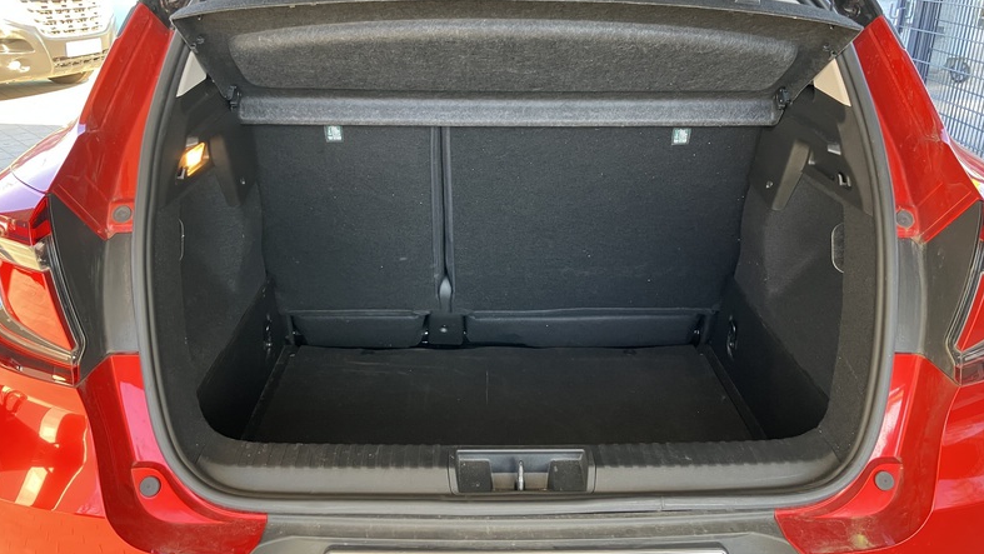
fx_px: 809
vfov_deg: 37.7
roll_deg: -0.8
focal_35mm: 31
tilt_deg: -19.0
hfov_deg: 62.6
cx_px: 495
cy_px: 240
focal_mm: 3.99
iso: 125
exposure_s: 1/60
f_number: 1.8
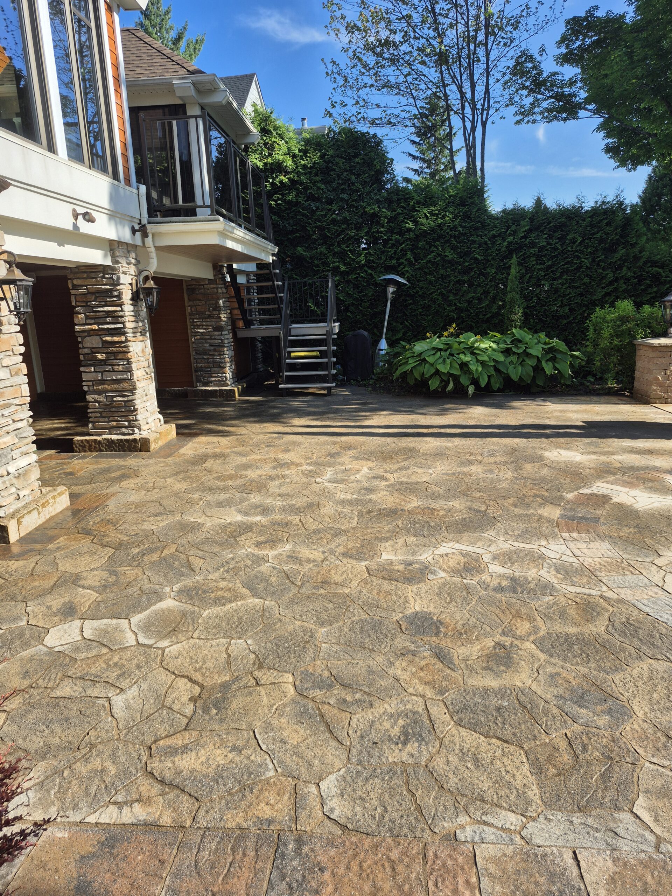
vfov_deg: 73.9
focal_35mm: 23
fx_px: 595
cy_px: 448
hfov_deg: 58.9
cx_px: 336
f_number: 1.8
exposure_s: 1/1132
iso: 25
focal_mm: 5.4
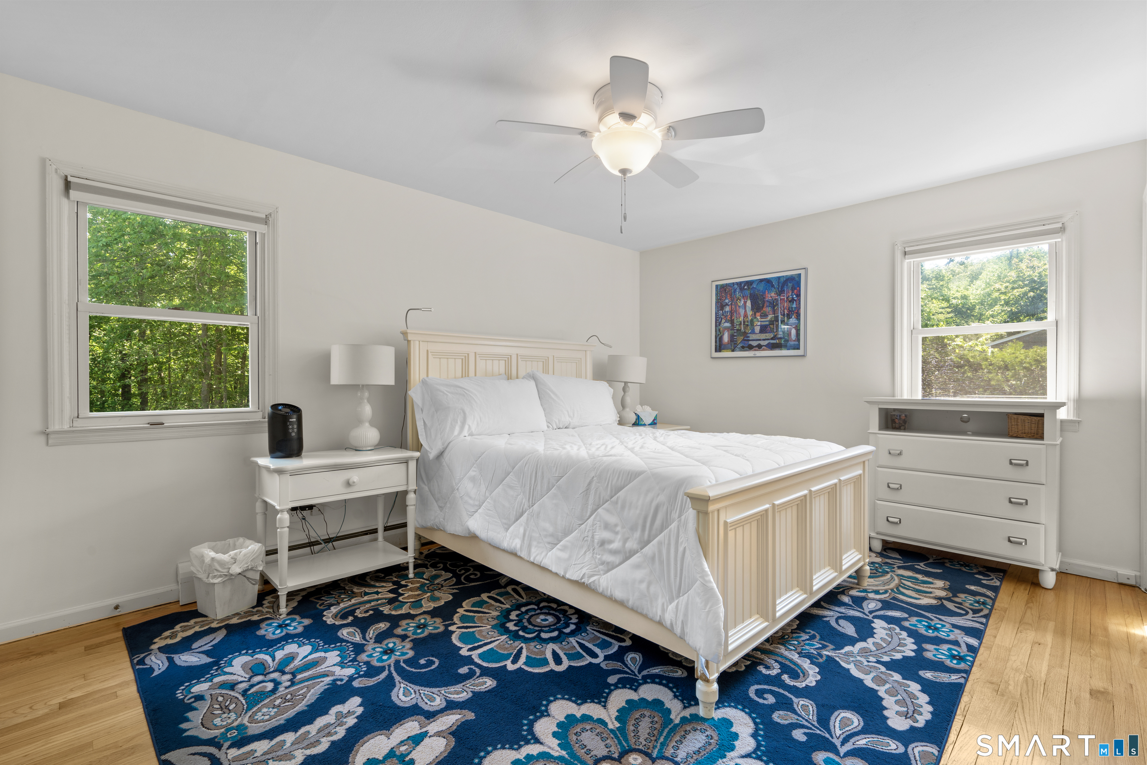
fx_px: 510
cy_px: 382
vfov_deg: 73.7
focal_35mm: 16
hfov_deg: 96.7
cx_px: 574
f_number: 9
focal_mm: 16
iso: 250
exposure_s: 1/2
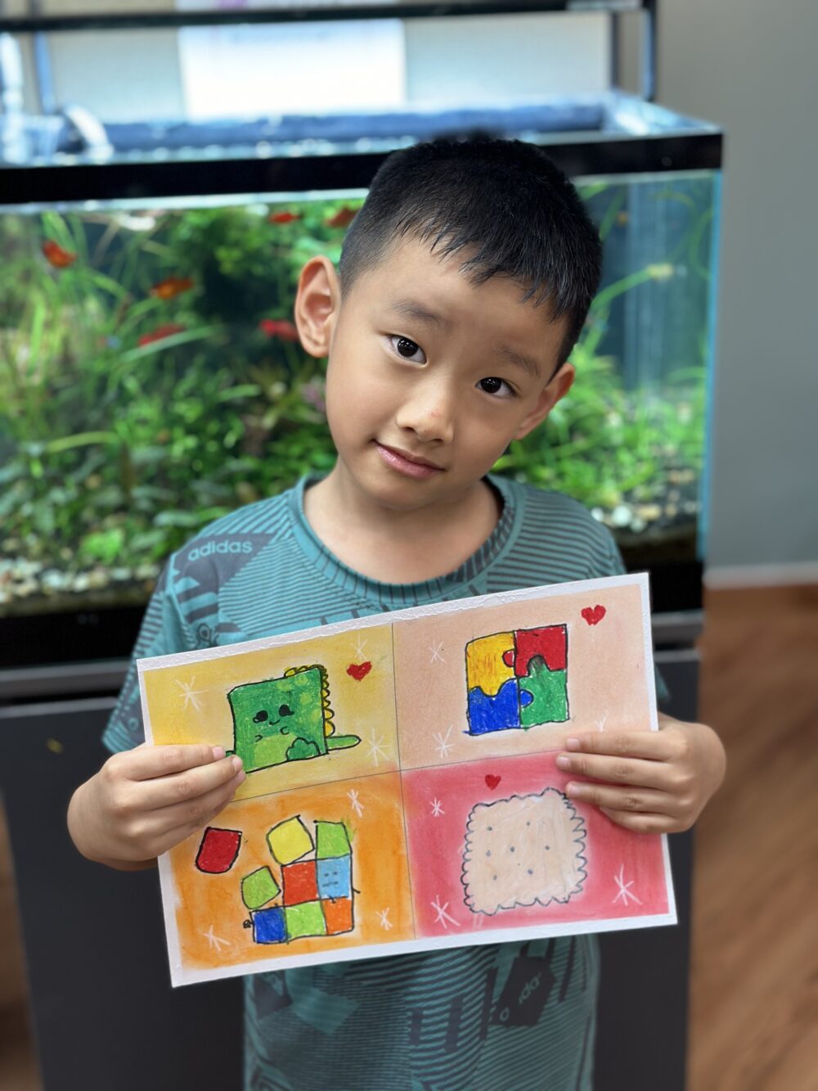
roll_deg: +1.0
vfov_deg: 39.7
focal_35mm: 48
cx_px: 409
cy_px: 546
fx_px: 1512
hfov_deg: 30.3
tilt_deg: -20.2
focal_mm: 6.86
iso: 125
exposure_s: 1/121
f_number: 1.78
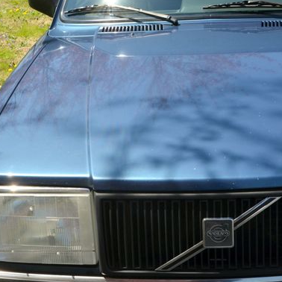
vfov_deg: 25.0
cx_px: 205
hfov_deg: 24.8
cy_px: 148
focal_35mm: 69
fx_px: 636
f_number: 8
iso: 200
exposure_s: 1/250
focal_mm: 32
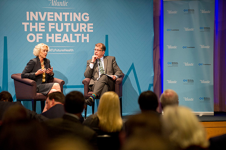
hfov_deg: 13.3
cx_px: 113
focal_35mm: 155
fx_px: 972
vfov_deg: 8.8
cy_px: 75
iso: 2500
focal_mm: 155
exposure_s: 1/200
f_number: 3.2
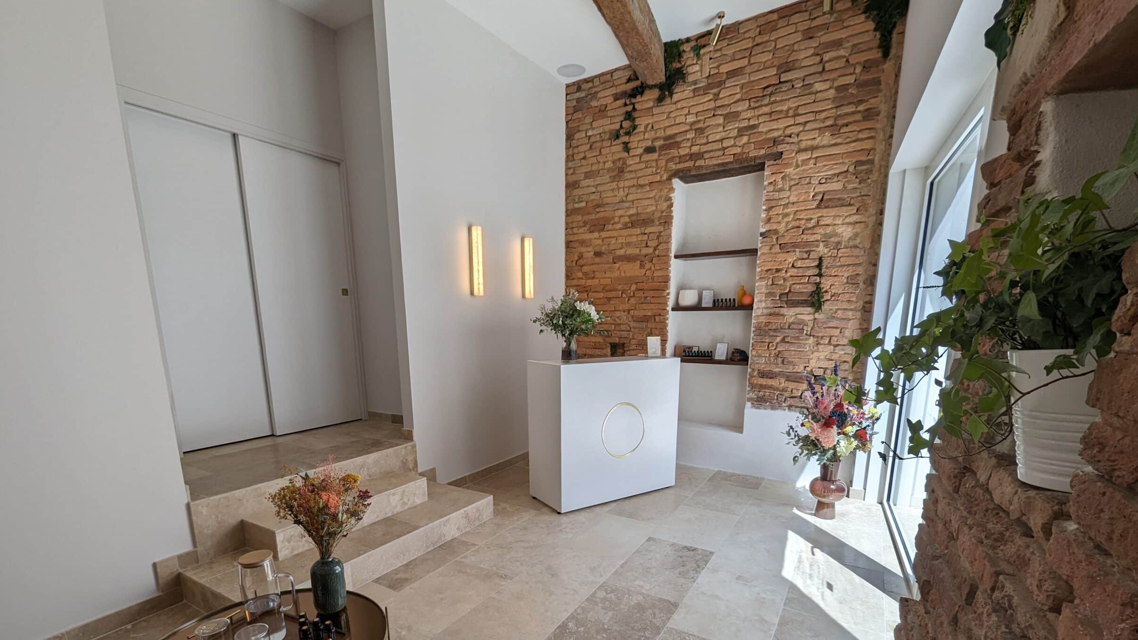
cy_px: 414
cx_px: 561
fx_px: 453
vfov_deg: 69.0
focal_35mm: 15
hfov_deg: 103.0
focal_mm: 1.95
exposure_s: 1/465
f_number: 2.2
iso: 48
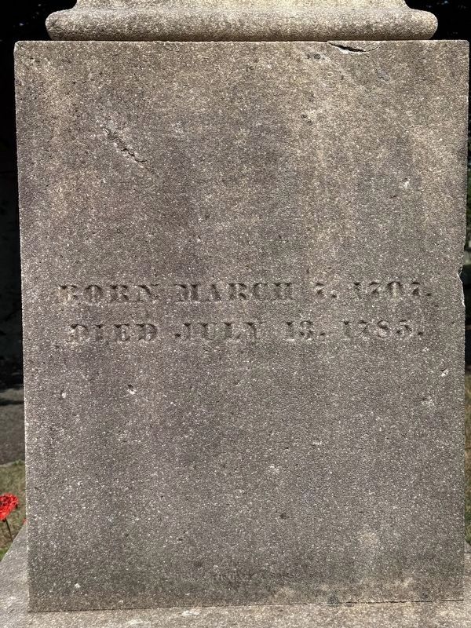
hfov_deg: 30.3
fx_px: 871
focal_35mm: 48
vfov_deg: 39.7
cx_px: 236
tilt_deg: -3.2
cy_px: 314
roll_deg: +2.4
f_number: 1.78
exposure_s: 1/6536
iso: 64
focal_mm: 6.76
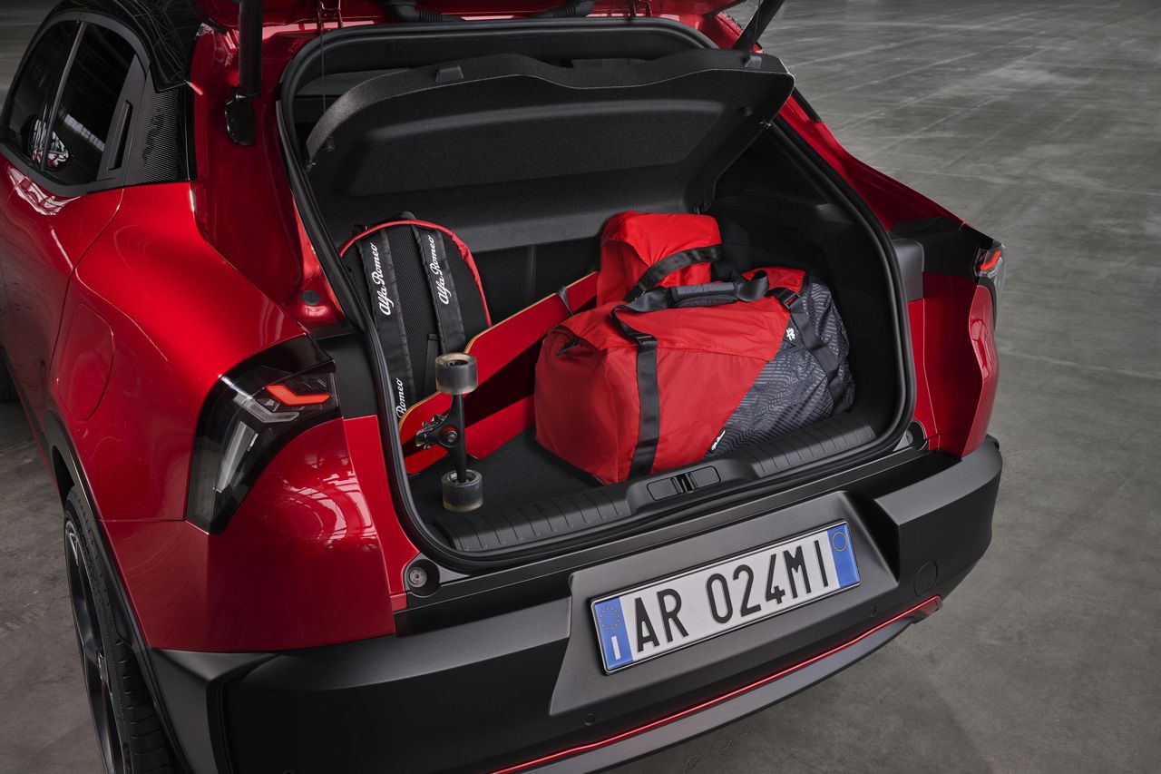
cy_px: 387
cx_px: 580
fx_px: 1112
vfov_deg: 38.4
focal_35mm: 34
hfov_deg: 55.1
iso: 100
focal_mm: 34.5
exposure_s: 1/8
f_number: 10
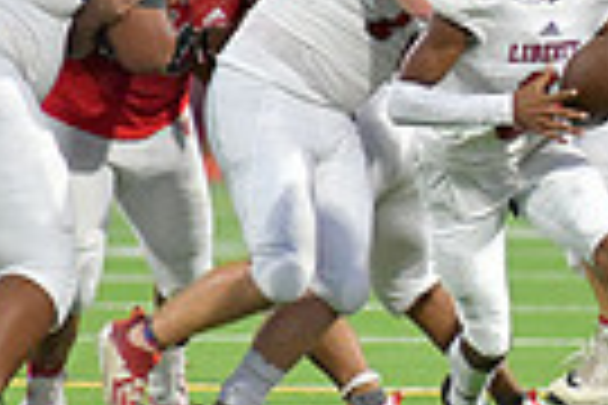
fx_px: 21819
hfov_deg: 1.6
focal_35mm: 1292
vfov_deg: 1.1
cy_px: 124
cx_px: 667
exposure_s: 1/1250
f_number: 3.5
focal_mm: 300
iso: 7200
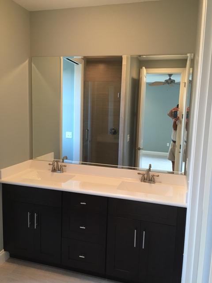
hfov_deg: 48.2
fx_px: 237
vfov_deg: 61.7
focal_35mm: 29
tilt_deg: -7.3
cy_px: 142
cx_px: 106
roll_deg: -2.7
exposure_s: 1/30
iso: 100
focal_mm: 4.15
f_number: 2.2
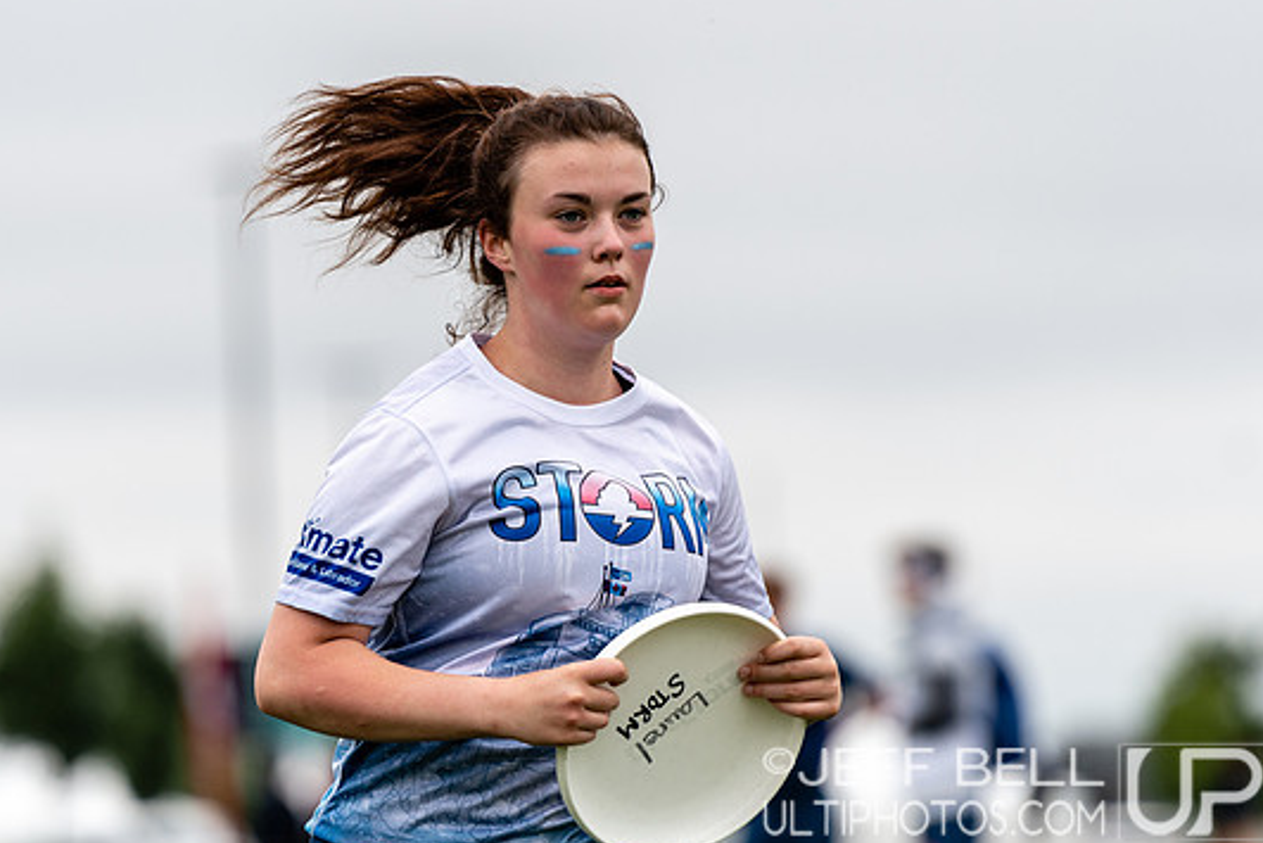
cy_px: 405
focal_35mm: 327
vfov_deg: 4.2
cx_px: 605
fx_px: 11475
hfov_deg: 6.3
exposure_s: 1/1000
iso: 180
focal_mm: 200
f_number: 2.8
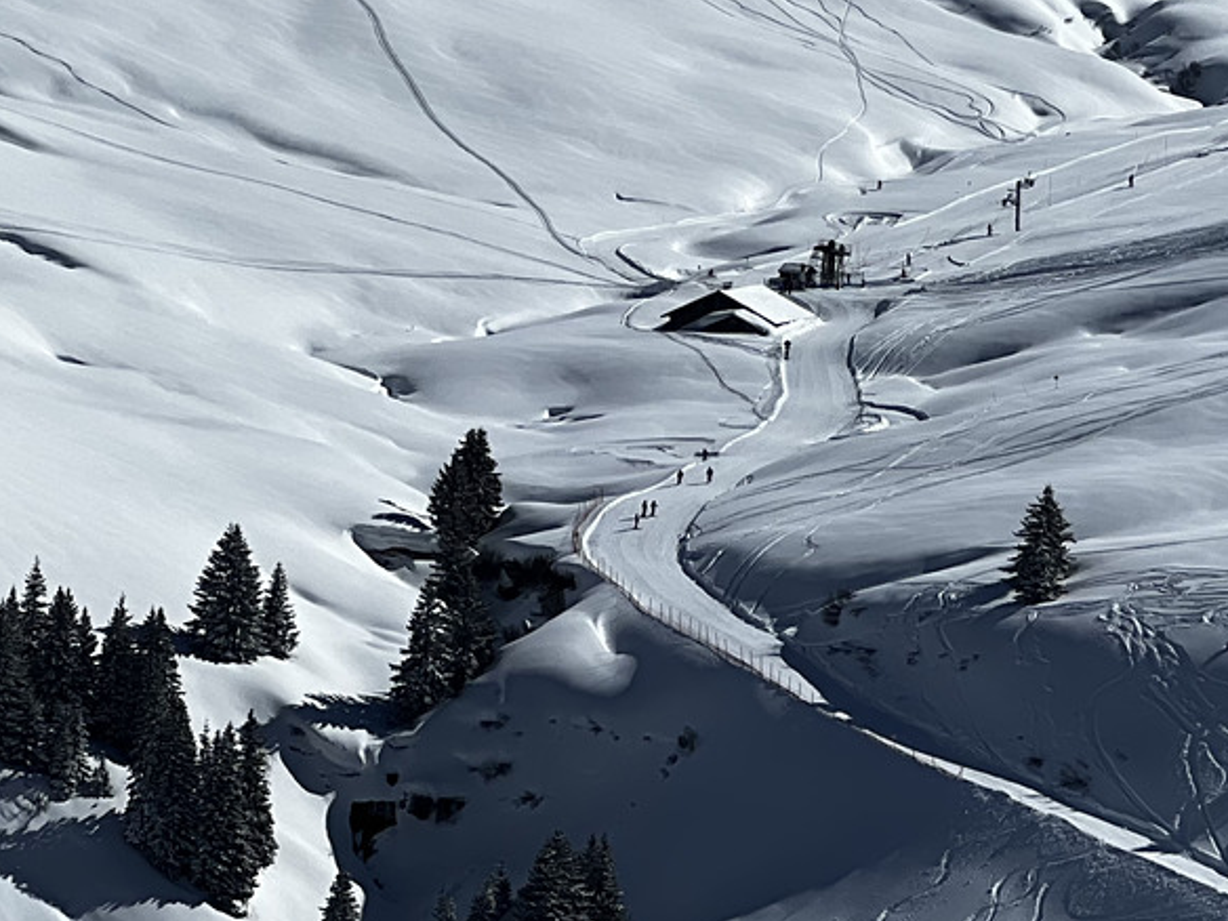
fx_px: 7485
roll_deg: -2.6
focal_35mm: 211
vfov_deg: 7.0
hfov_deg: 9.3
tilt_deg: -2.6
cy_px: 109
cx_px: 1171
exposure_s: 1/2660
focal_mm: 9
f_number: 2.8
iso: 20
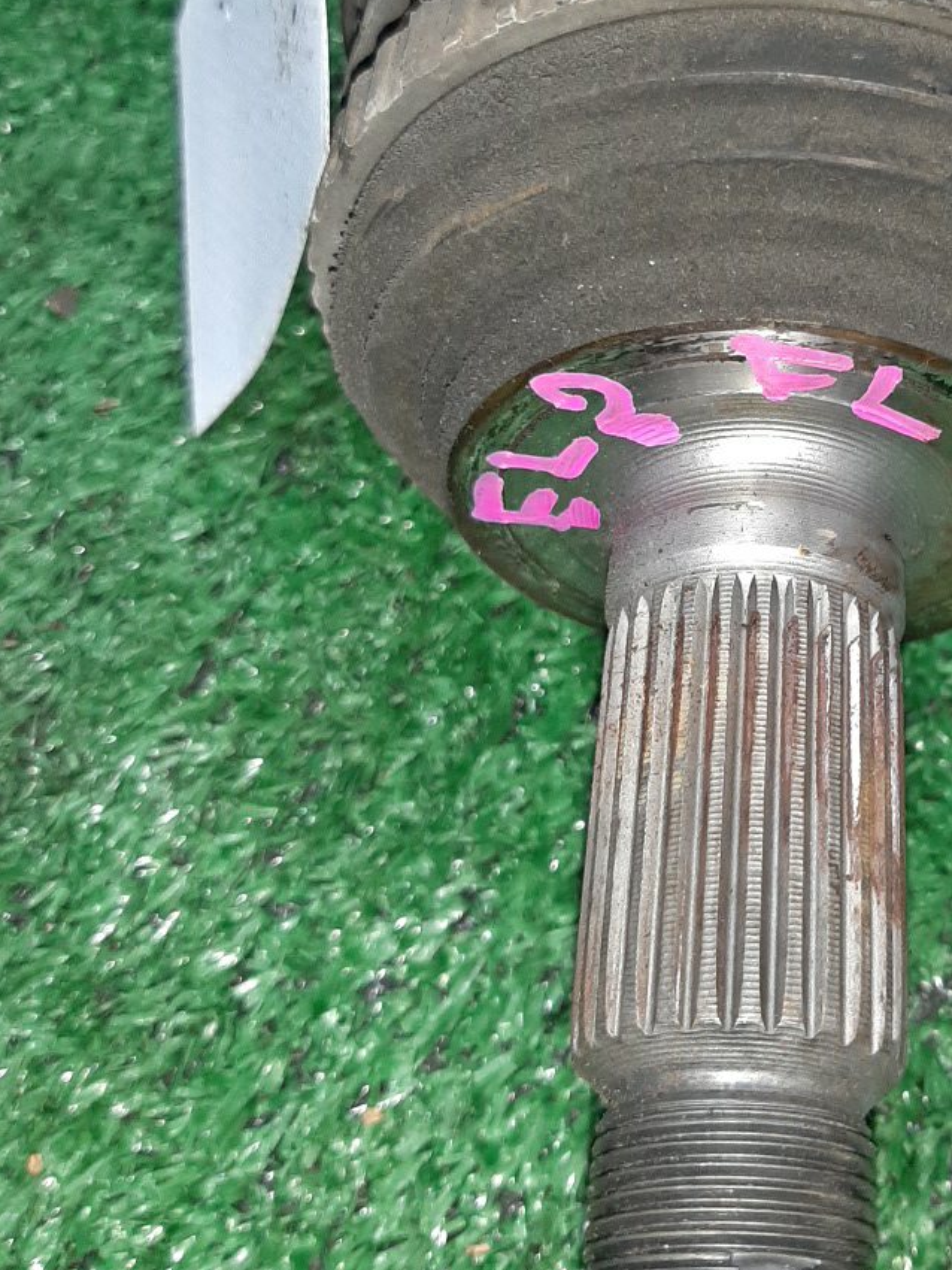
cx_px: 757
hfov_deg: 32.0
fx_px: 1614
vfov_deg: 42.7
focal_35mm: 44
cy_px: 492
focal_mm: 3.93
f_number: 1.7
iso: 151
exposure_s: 1/50
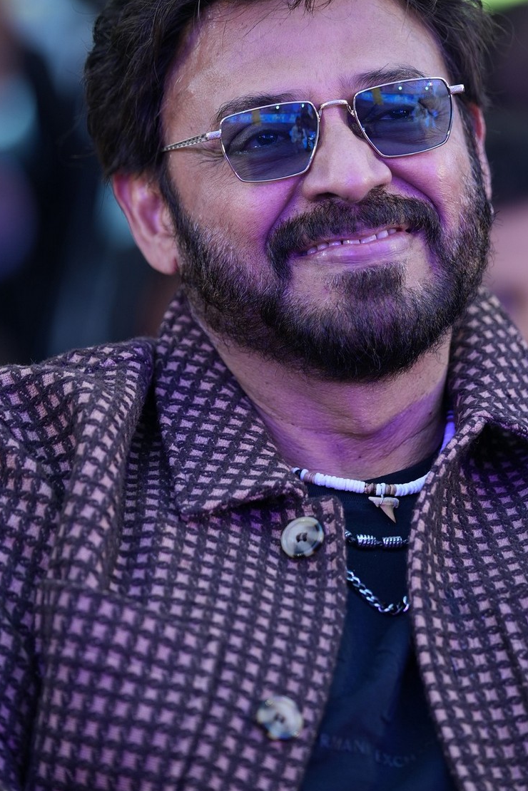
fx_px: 4994
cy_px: 268
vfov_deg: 9.1
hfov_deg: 6.1
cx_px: 310
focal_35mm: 227
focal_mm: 164
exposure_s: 1/30
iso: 400
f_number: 2.8
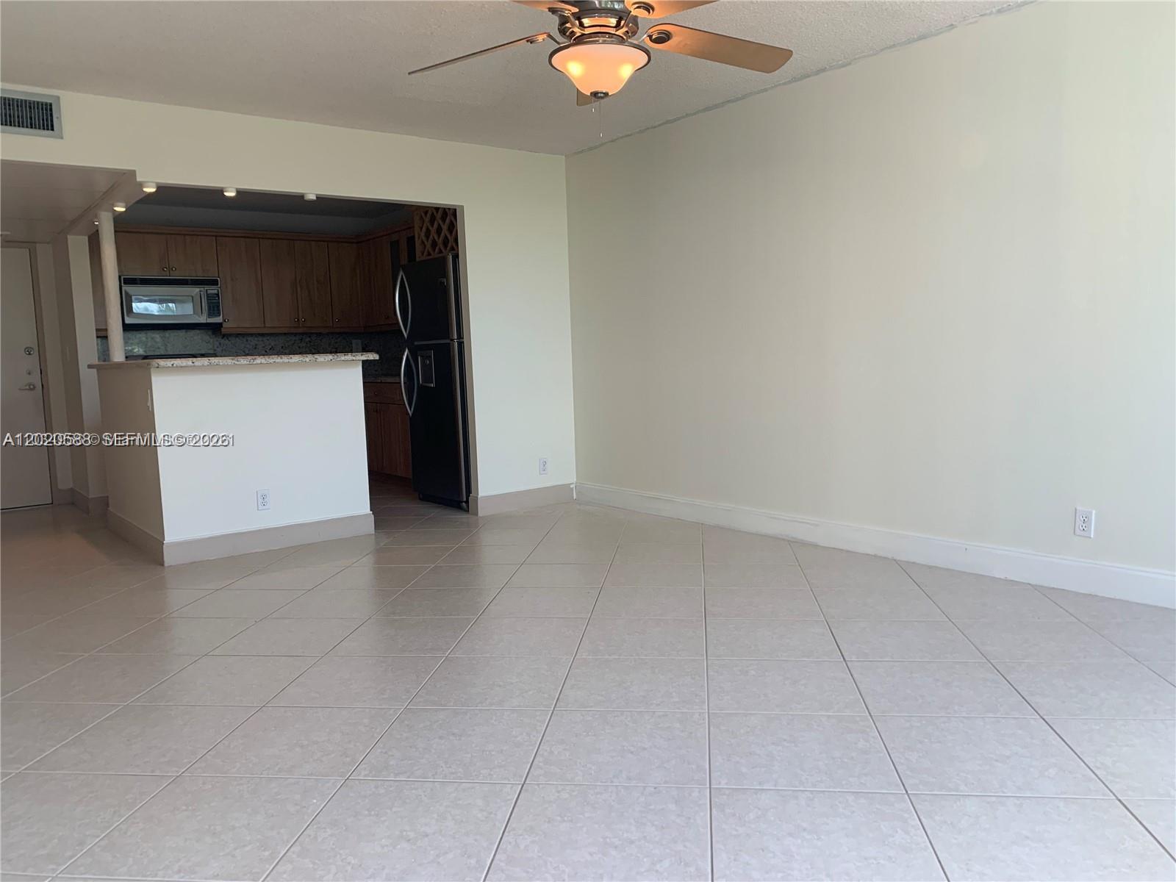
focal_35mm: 26
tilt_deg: -5.2
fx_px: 883
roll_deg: +1.9
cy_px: 441
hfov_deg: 67.3
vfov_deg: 53.1
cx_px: 588
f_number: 1.8
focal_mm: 4.25
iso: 64
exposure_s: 1/120
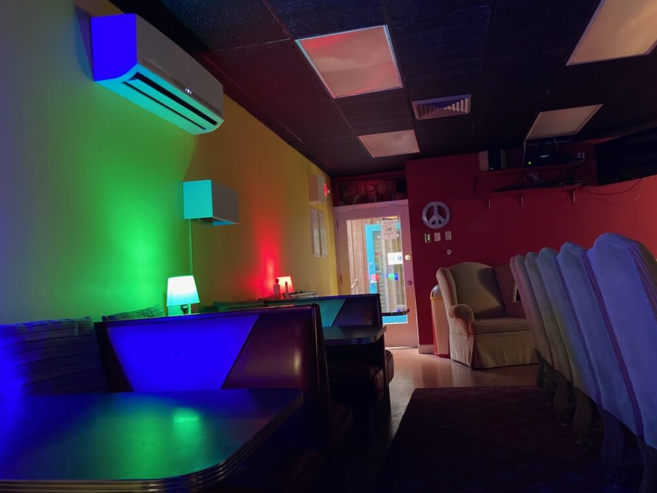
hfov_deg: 61.7
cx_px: 333
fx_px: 550
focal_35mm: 29
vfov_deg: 48.2
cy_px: 246
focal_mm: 3.99
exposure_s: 1/24
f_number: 1.8
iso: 640
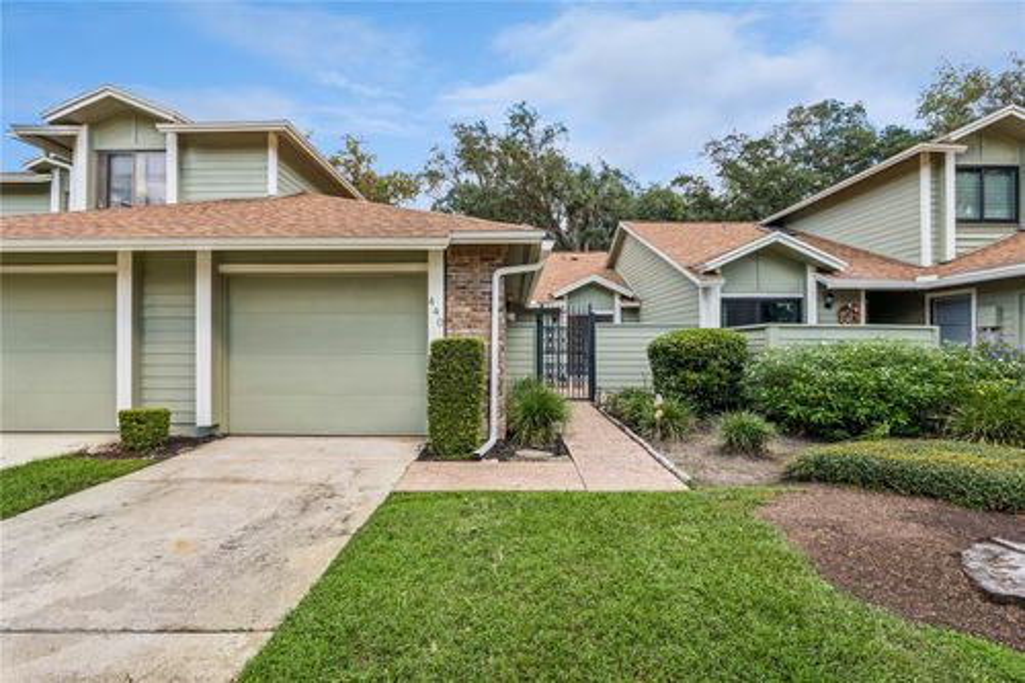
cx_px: 512
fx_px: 455
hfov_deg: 96.8
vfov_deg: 73.7
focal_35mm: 16
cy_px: 342
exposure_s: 1/25
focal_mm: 16
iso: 160
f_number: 20
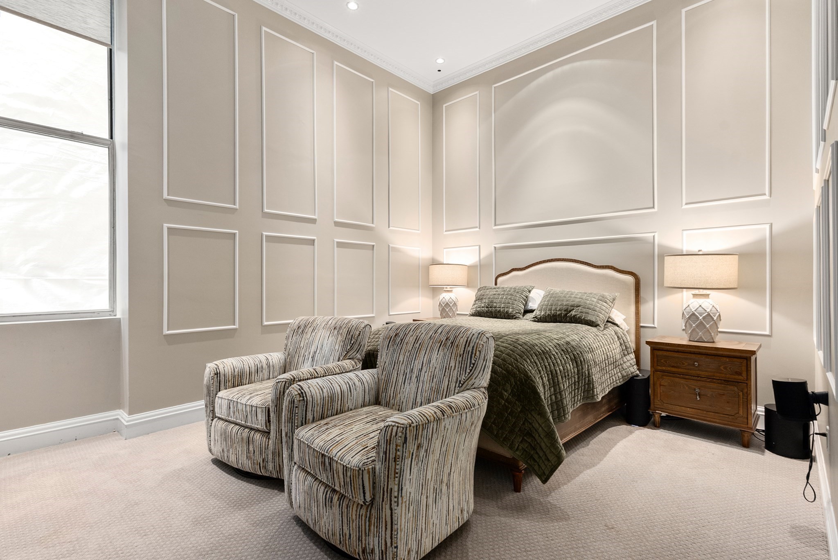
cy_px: 280
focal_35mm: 16
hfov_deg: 94.9
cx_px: 419
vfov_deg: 72.1
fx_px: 384
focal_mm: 16.5
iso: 320
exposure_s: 1/2.5
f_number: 8
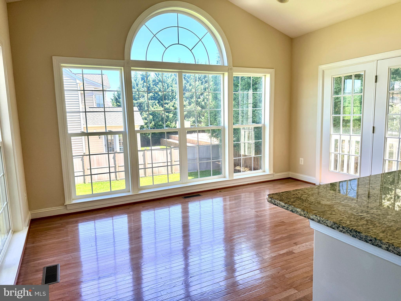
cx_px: 200
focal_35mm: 24
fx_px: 278
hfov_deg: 71.6
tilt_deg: -6.4
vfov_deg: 56.8
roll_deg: +2.0
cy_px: 150
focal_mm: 6.76
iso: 100
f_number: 1.78
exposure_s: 1/765
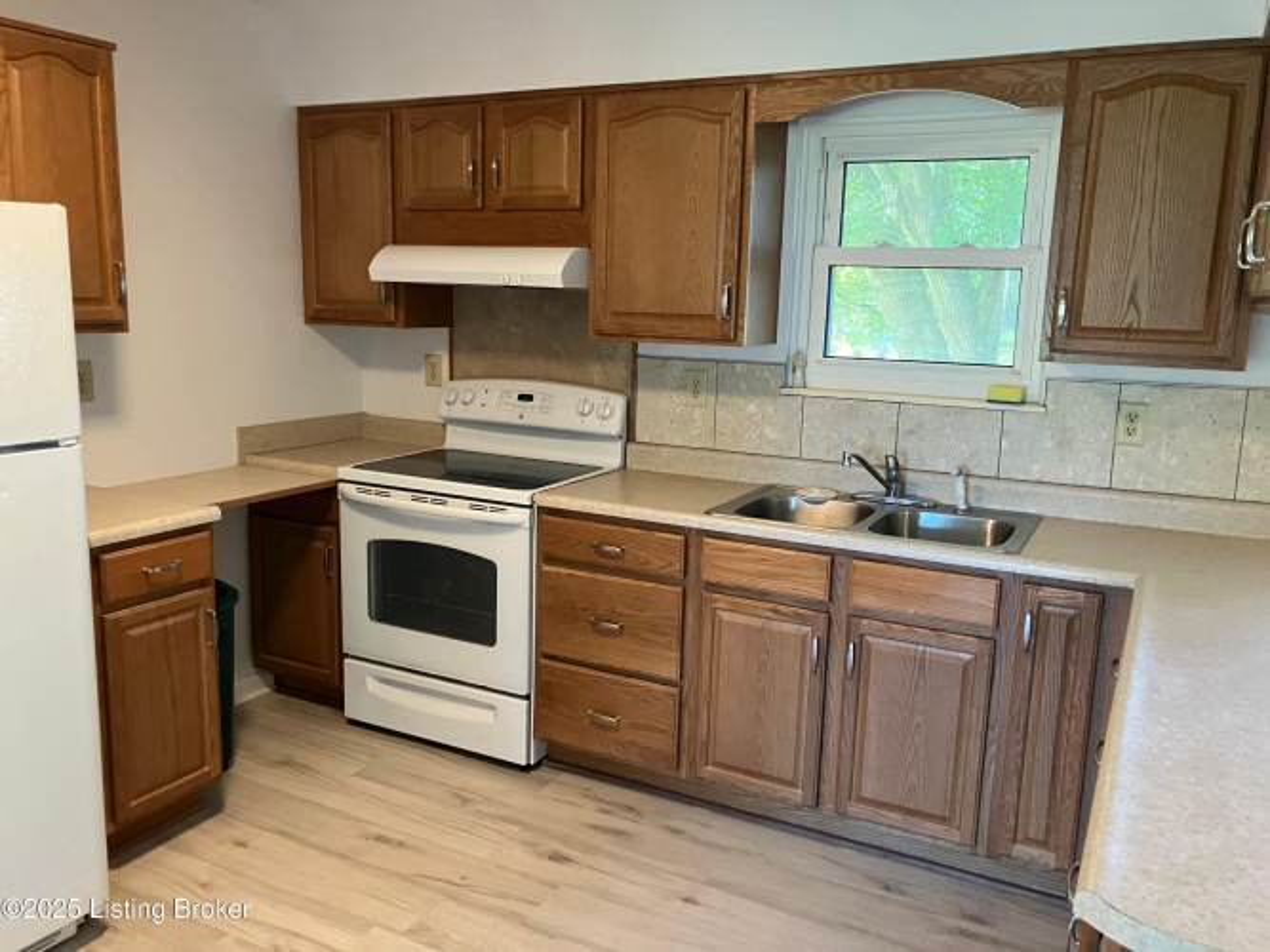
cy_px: 476
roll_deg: -1.0
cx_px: 635
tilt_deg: -10.4
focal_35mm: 28
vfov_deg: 49.7
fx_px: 1027
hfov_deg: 63.5
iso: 250
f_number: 1.8
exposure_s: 1/60
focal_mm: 3.99
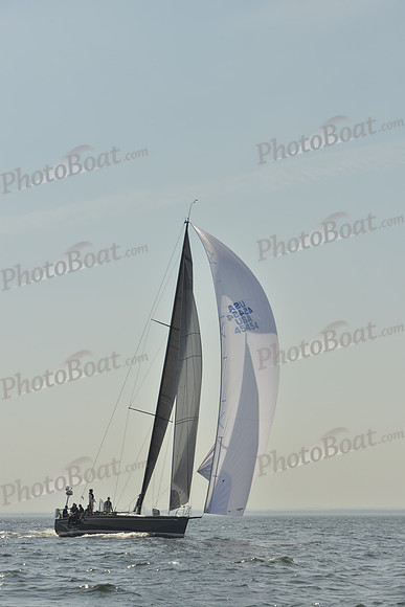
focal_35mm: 95
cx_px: 202
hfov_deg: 14.4
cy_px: 304
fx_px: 1602
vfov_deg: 21.5
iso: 200
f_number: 10
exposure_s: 1/1250
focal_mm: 95
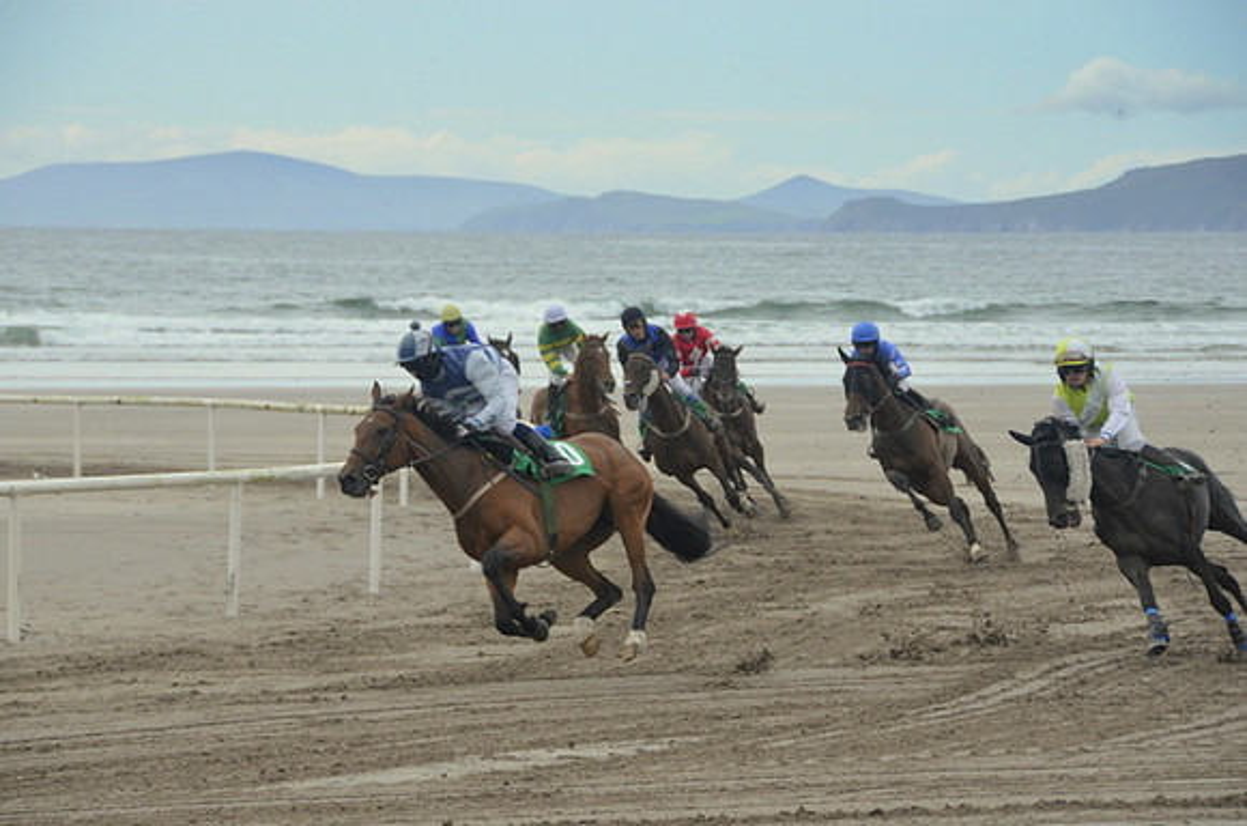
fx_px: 4925
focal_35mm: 142
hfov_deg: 14.4
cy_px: 413
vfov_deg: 9.6
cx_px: 624
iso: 400
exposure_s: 1/1600
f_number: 6.3
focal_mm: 95
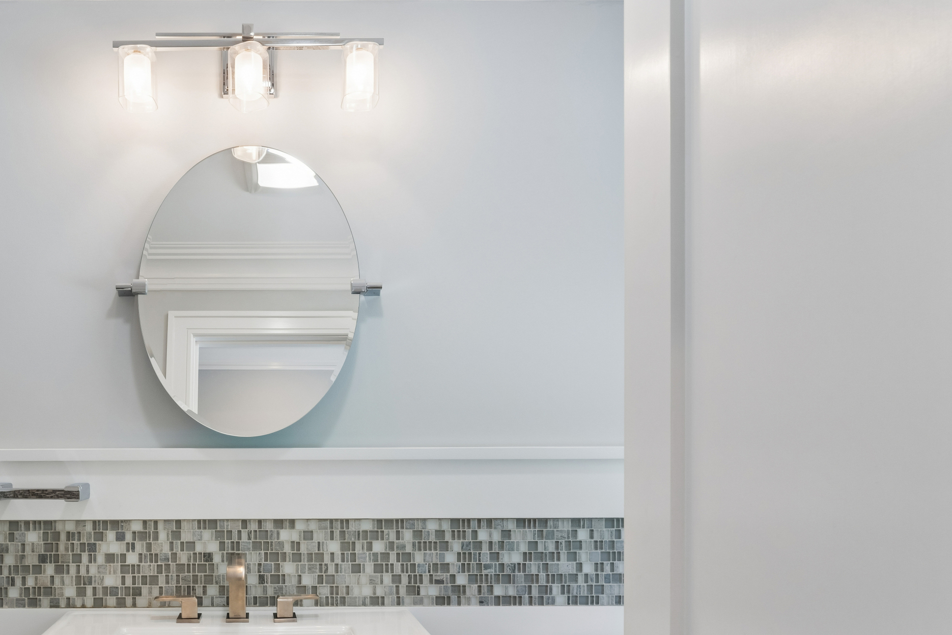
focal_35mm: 24
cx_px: 267
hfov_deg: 70.0
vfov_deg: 51.2
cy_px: 465
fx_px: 634
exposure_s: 1/15
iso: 400
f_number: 13
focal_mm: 14.6
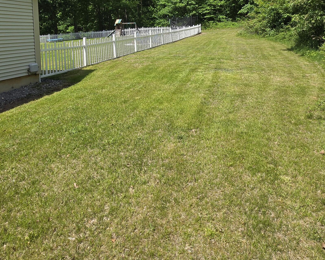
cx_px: 155
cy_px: 45
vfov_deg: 54.0
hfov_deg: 70.2
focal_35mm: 24
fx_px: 231
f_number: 2.2
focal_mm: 1.7
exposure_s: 1/1258
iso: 25
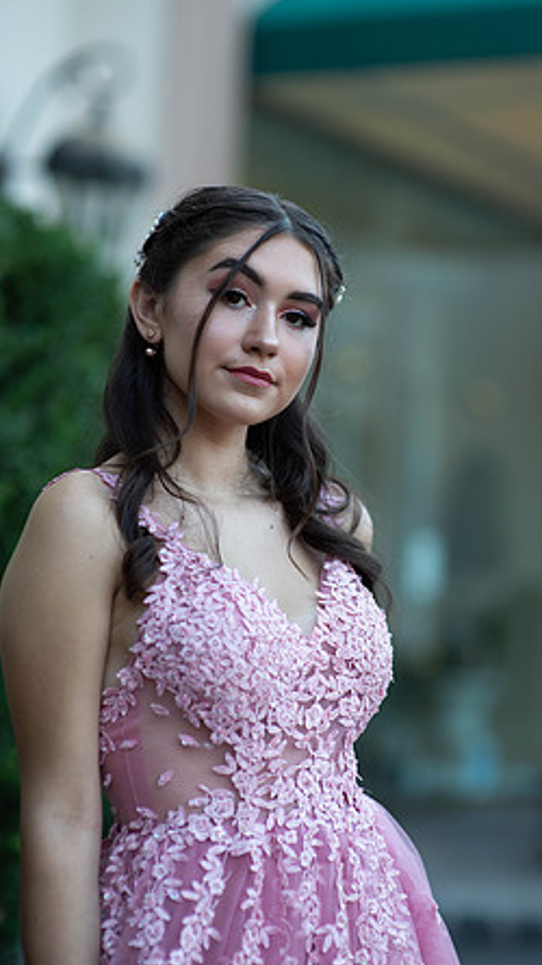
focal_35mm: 90
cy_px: 479
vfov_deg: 23.7
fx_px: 2302
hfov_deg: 13.4
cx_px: 300
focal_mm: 85
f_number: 2
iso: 250
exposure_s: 1/640
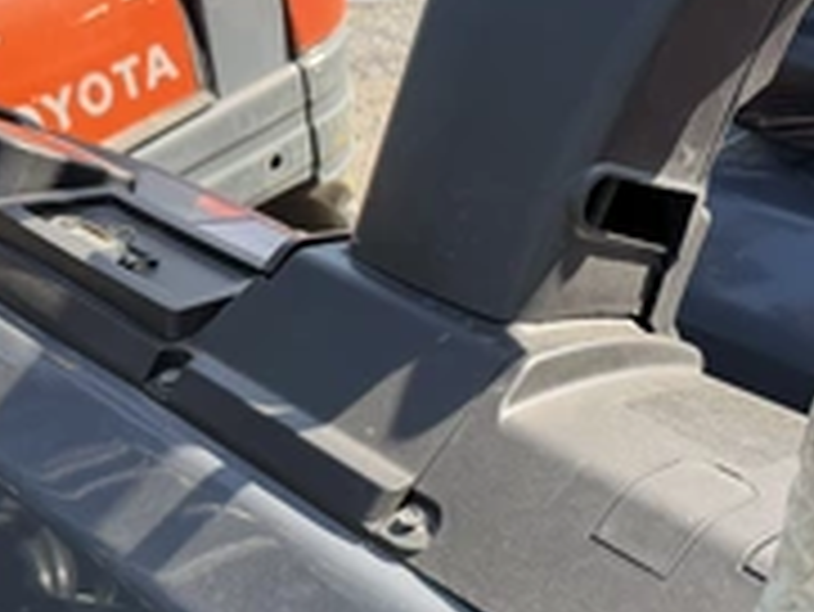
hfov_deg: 36.1
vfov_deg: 27.5
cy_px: 360
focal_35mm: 53
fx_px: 1247
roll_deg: +2.4
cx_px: 400
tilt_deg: -31.9
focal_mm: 6.76
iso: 100
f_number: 1.78
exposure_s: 1/728
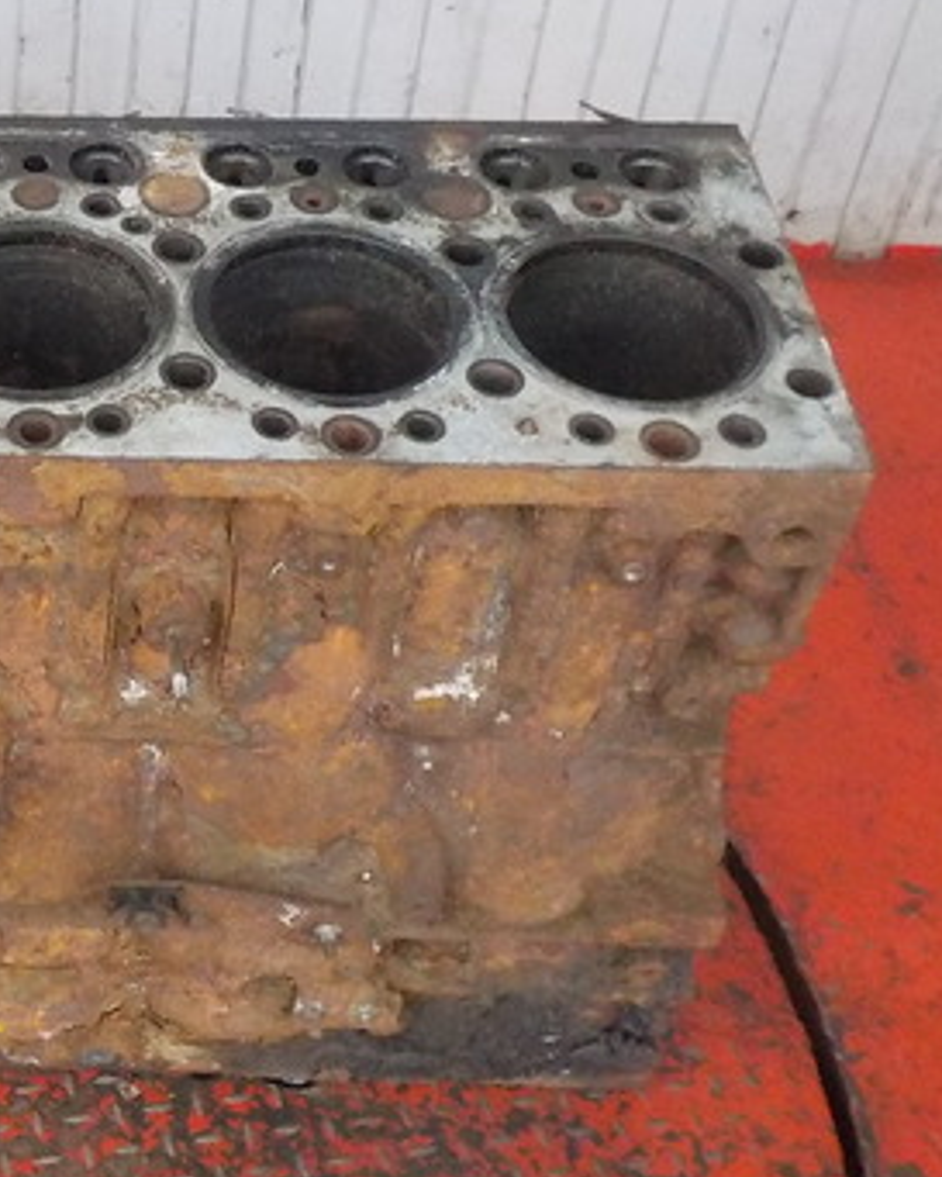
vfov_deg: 34.0
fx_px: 1916
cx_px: -121
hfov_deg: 25.4
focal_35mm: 55
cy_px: 452
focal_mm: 4.1
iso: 800
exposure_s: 1/125
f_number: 3.3
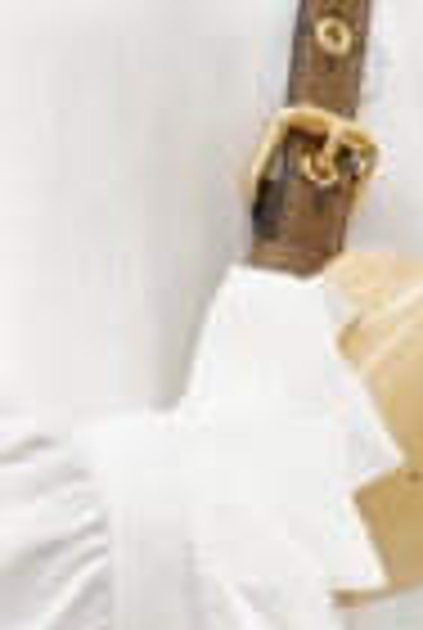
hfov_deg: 3.8
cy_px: 936
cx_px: -83
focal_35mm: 365
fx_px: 6401
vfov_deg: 5.6
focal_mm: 50
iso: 640
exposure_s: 1/8
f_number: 6.3
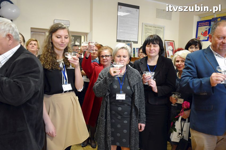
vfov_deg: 41.6
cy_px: 75
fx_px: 198
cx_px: 113
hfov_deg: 59.5
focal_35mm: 32
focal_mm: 21
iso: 1600
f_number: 3.8
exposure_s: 1/50
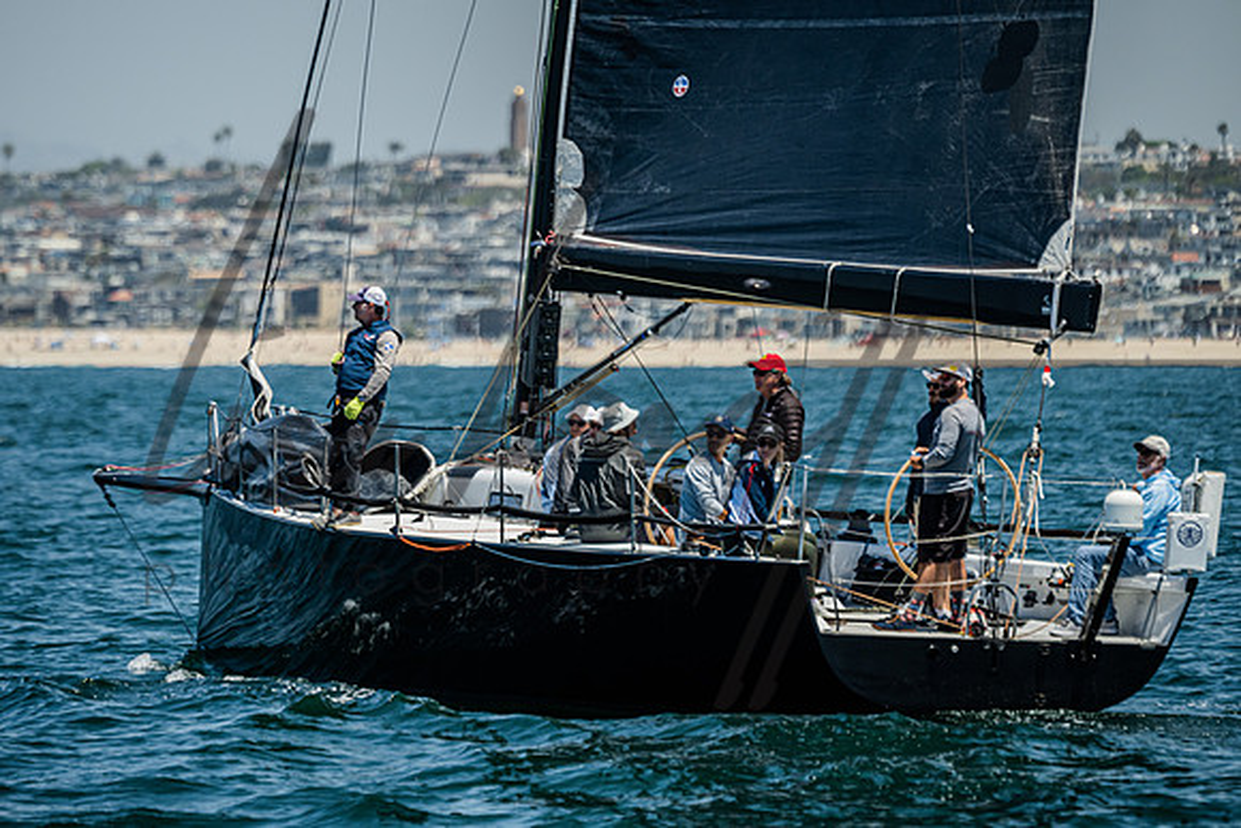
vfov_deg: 3.0
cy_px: 462
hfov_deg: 4.5
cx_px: 559
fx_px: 15961
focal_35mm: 463
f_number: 5.6
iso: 320
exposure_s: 1/800
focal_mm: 400
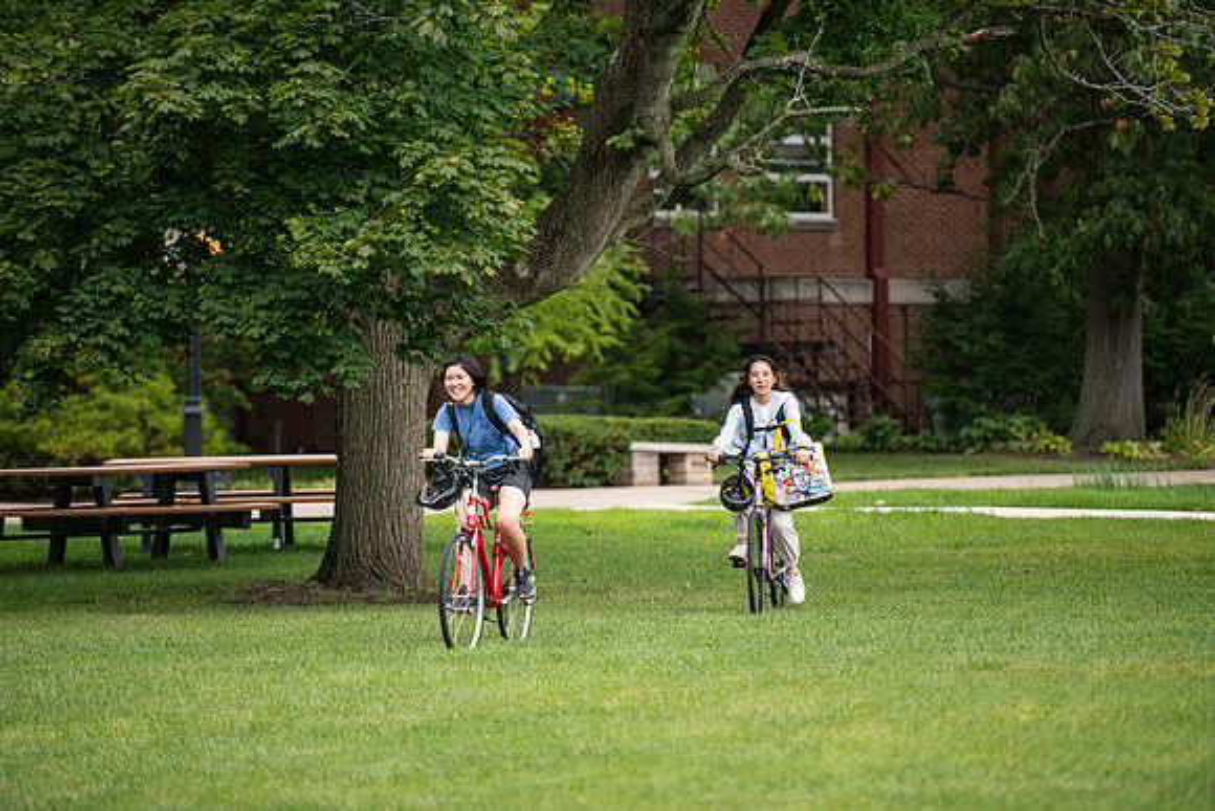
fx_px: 6751
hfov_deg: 10.3
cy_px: 406
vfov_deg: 6.9
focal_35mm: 200
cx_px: 608
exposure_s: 1/500
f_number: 3.2
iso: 250
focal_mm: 200
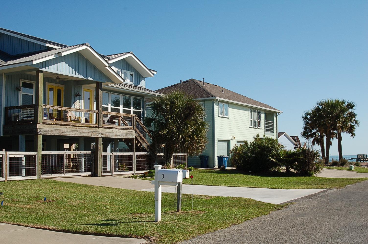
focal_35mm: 46
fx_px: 475
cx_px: 184
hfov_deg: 42.4
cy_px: 122
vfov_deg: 28.9
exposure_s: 1/400
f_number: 10
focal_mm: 31
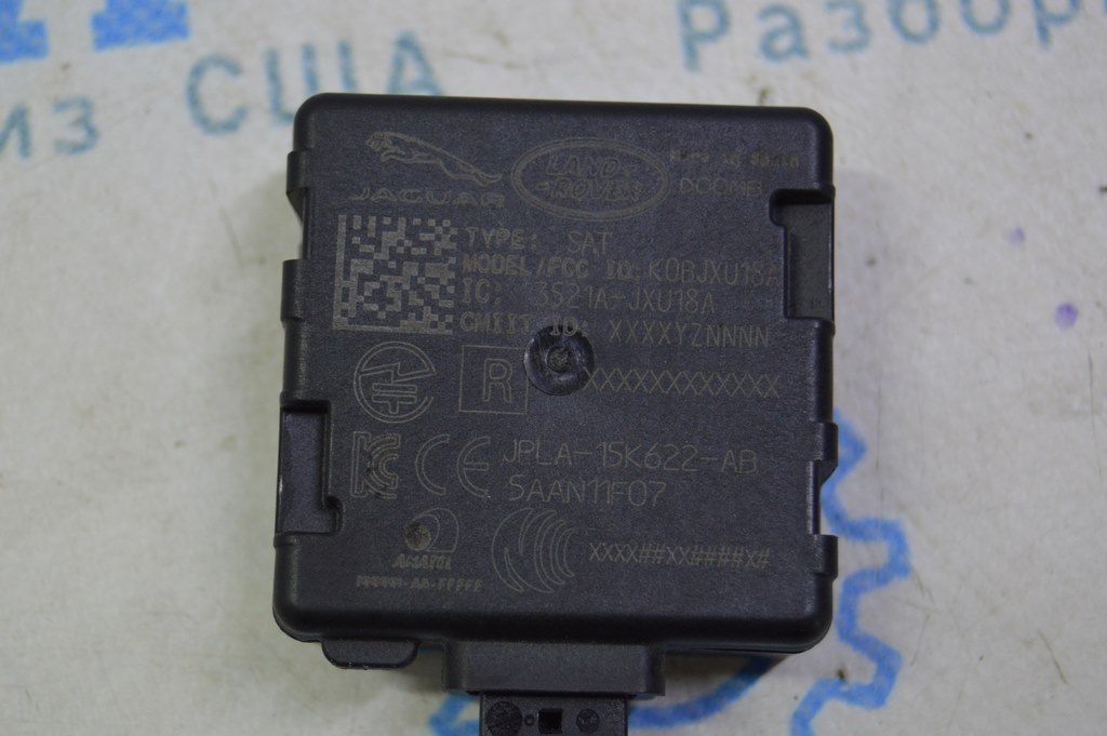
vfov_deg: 16.5
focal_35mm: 82
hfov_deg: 24.6
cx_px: 554
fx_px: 2535
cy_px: 368
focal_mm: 55
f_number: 5.6
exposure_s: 1/60
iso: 1100
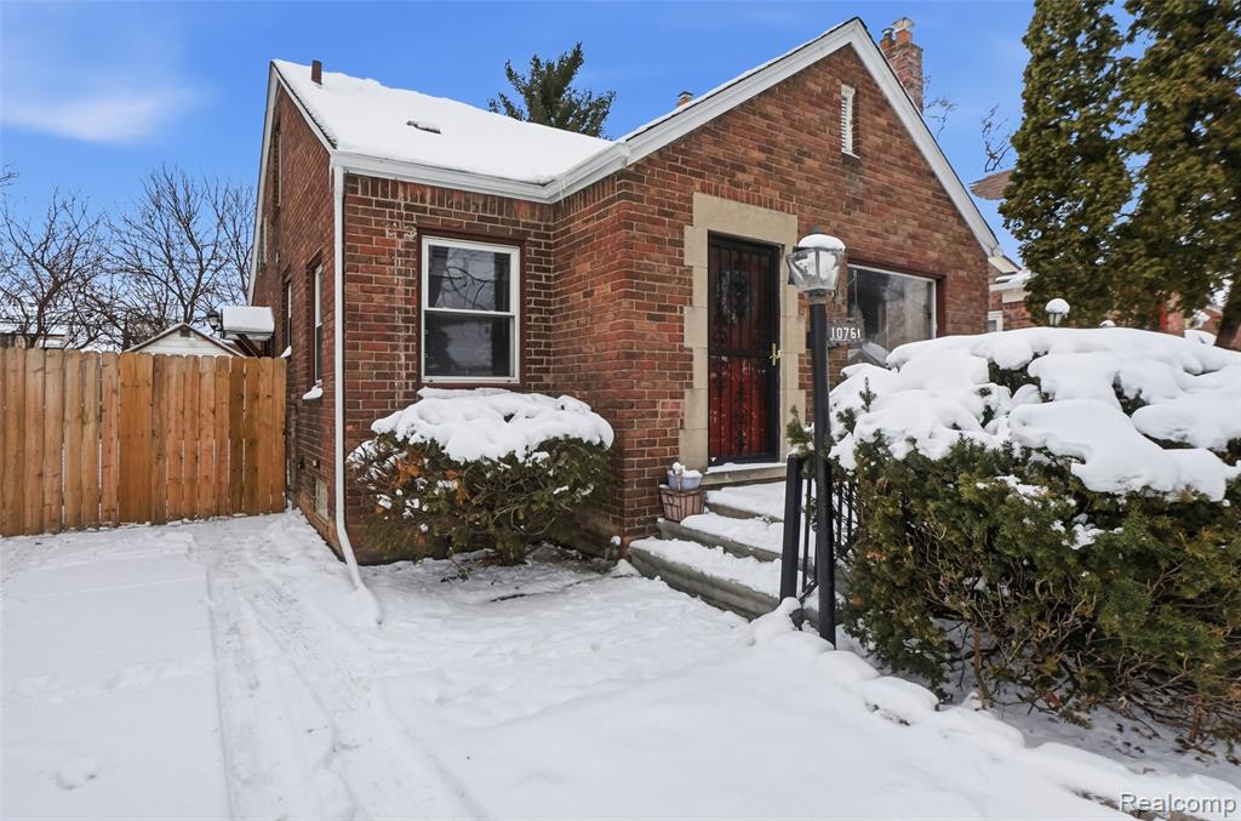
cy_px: 410
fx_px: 584
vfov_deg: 70.1
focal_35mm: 17
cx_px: 620
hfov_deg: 93.4
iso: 2000
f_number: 8
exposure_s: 1/8000
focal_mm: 17
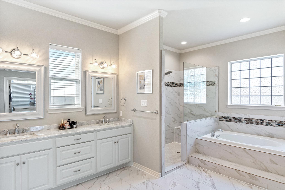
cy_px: 95
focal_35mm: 21
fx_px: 166
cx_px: 142
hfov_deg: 81.2
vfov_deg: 59.5
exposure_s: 1/50
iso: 100
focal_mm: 14
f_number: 9
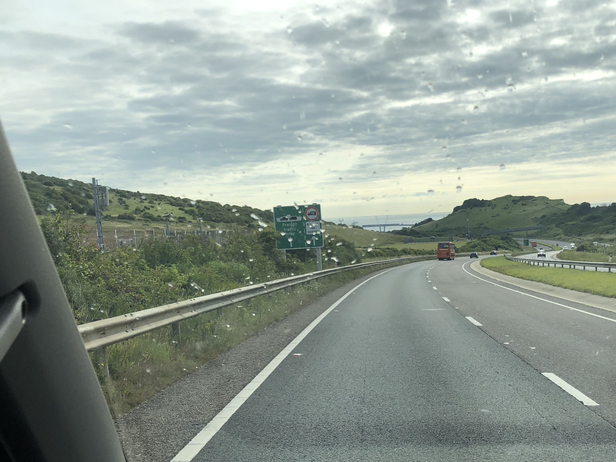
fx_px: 730
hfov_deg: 45.2
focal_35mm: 41
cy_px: 319
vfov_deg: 34.7
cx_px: 401
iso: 20
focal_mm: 3.99
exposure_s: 1/2000
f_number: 1.8
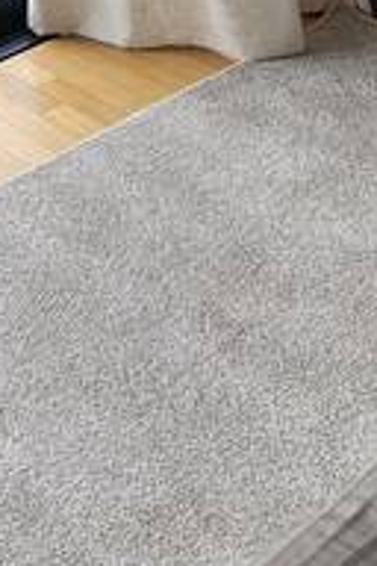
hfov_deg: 15.4
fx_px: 1194
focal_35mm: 76
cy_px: -451
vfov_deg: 19.7
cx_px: -306
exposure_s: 1/372
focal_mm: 2.2
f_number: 2.2
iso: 50
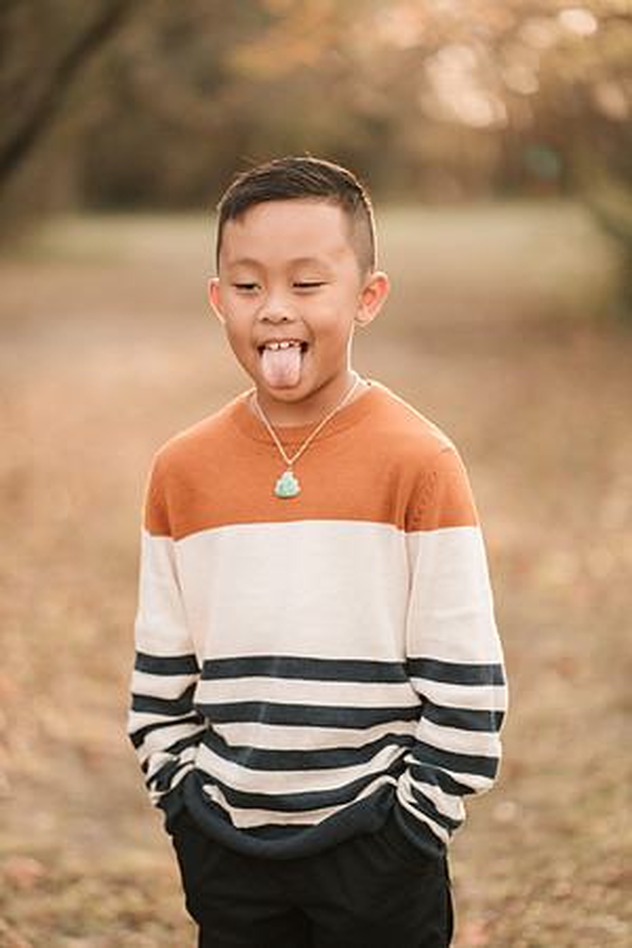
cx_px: 316
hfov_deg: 16.1
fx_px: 2238
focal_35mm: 85
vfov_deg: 23.9
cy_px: 474
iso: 200
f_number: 1.8
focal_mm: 85
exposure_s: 1/1000
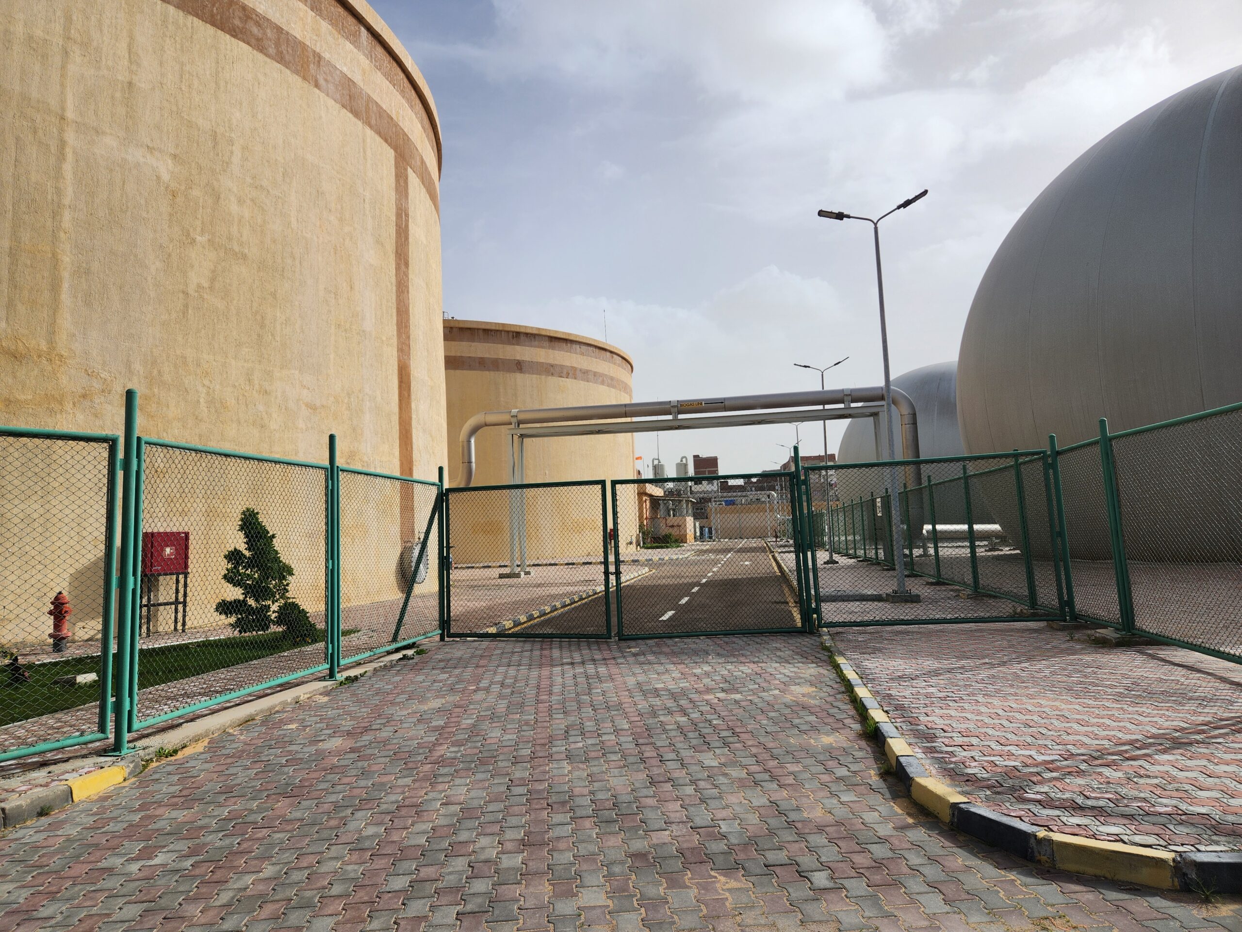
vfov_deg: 58.9
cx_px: 621
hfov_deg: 73.9
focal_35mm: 23
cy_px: 466
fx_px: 825
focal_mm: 5.4
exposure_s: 1/2897
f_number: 1.8
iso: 20
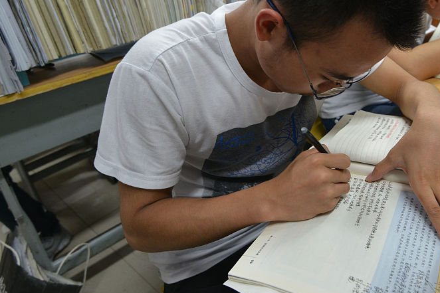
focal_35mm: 29
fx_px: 354
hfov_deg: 61.2
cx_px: 313
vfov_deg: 43.9
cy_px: 85
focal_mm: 16
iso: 1000
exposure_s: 1/25
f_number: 4.5
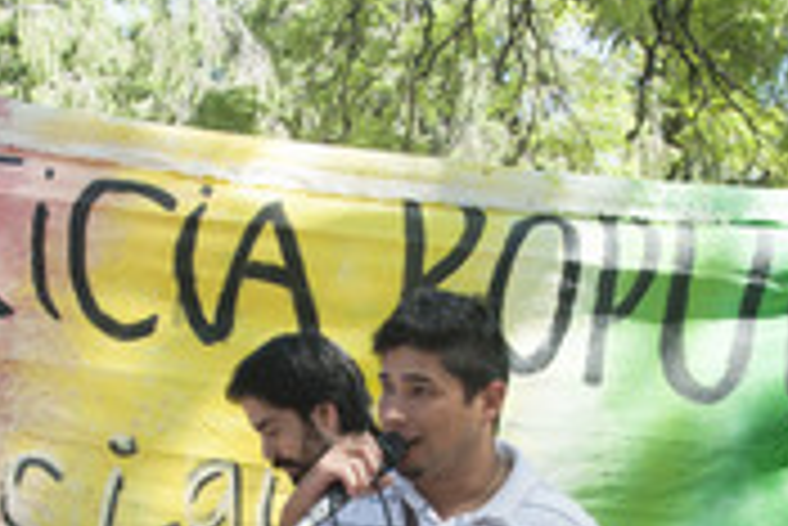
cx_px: 331
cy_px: 519
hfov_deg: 25.6
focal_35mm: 79
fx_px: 1731
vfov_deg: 17.0
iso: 400
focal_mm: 35
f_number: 5.6
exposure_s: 1/350
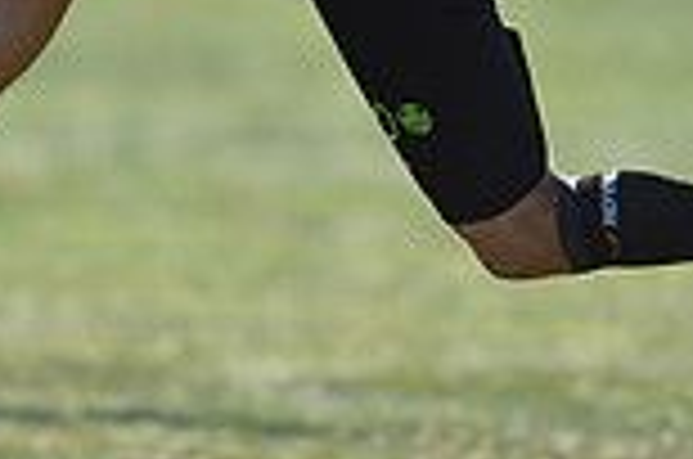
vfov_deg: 0.9
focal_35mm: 1508
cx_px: 270
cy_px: -38
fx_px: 28969
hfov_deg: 1.4
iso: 100
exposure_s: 1/1000
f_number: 2.8
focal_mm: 400
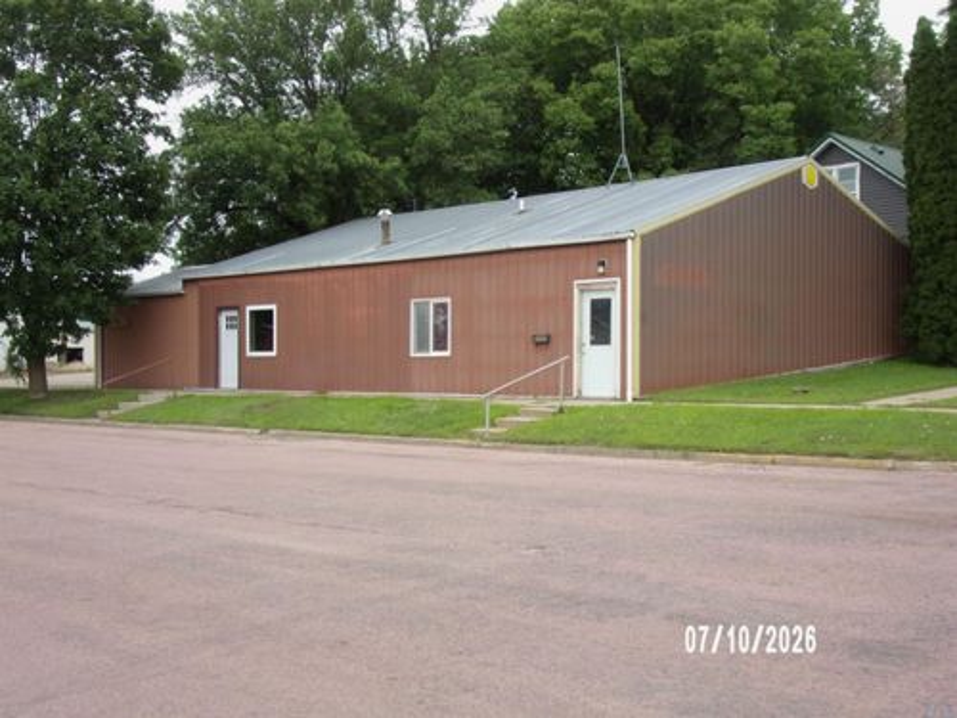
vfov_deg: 36.8
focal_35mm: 39
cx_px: 478
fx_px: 1078
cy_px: 359
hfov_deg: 47.9
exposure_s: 1/340
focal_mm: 7
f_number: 3.9
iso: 80
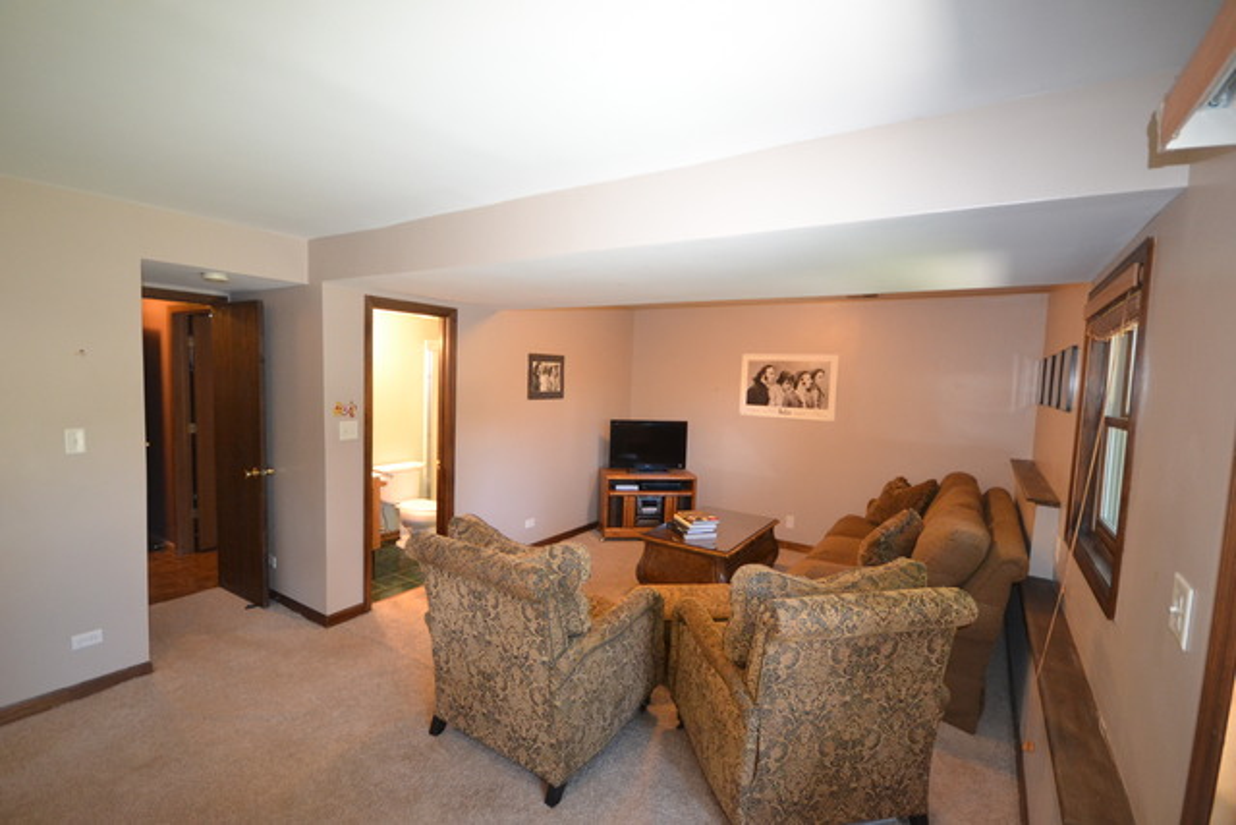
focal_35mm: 15
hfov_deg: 100.4
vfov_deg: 77.4
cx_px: 618
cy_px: 412
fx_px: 515
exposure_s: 1/60
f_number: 4
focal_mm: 10
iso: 2000
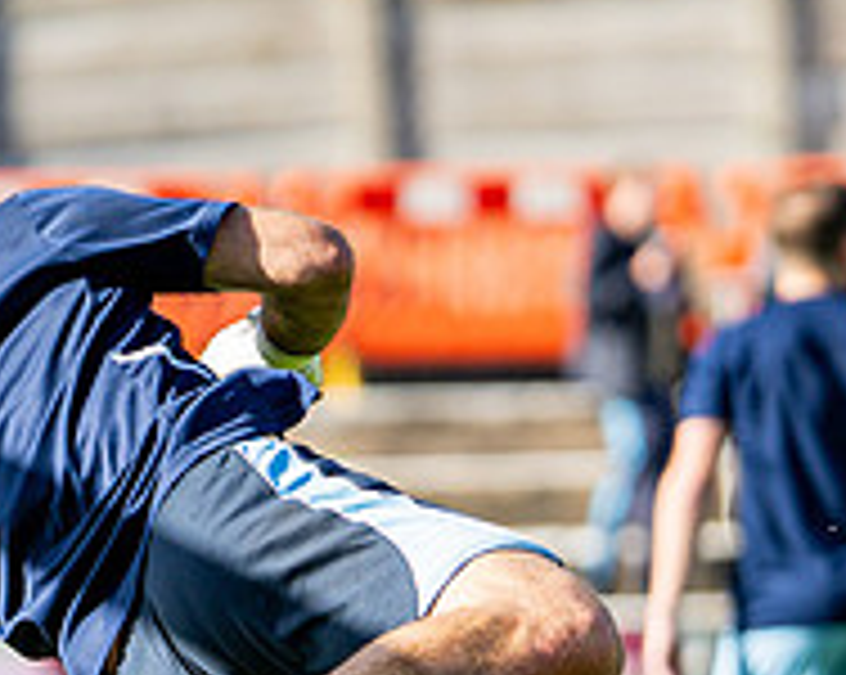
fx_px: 12756
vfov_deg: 3.0
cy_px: 847
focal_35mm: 510
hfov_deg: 3.8
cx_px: 170
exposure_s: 1/3200
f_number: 1.6
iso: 100
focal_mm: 85
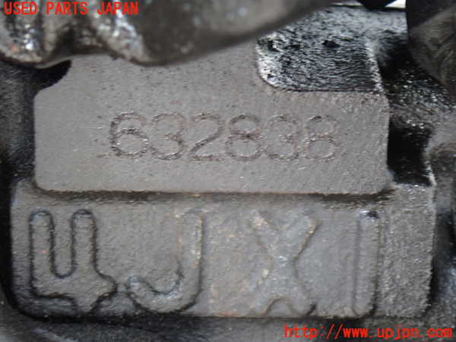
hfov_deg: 19.6
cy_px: 171
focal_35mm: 100
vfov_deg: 14.8
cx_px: 228
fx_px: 1317
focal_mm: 18
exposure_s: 1/30
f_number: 4.9
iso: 800
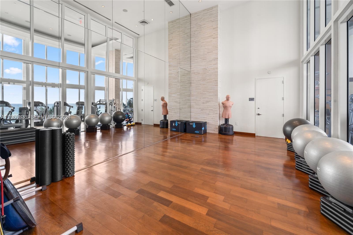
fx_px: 137
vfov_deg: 81.2
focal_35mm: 14
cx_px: 176
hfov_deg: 104.3
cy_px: 118
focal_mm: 14
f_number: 11
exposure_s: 1/2.5
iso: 500
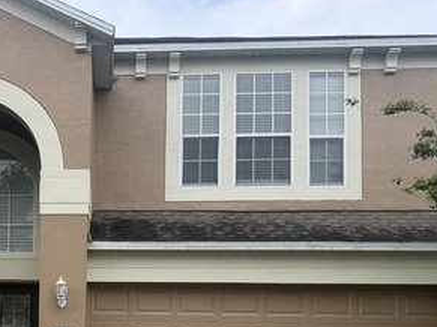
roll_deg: -1.0
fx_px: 694
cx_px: 41
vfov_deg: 25.5
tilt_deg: +3.7
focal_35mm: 55
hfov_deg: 33.1
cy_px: 312
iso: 80
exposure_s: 1/2801
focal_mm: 6.76
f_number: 1.78
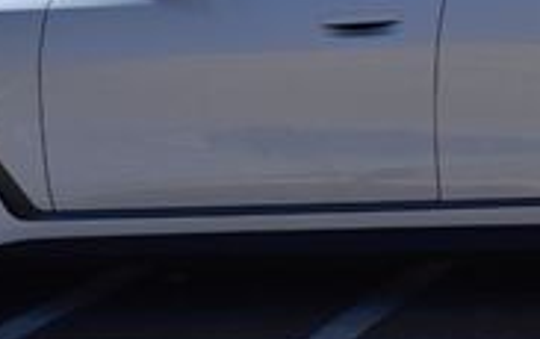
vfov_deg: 8.5
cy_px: -9
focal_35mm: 155
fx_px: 2281
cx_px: 404
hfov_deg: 13.5
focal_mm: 29
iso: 250
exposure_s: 1/500
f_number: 11
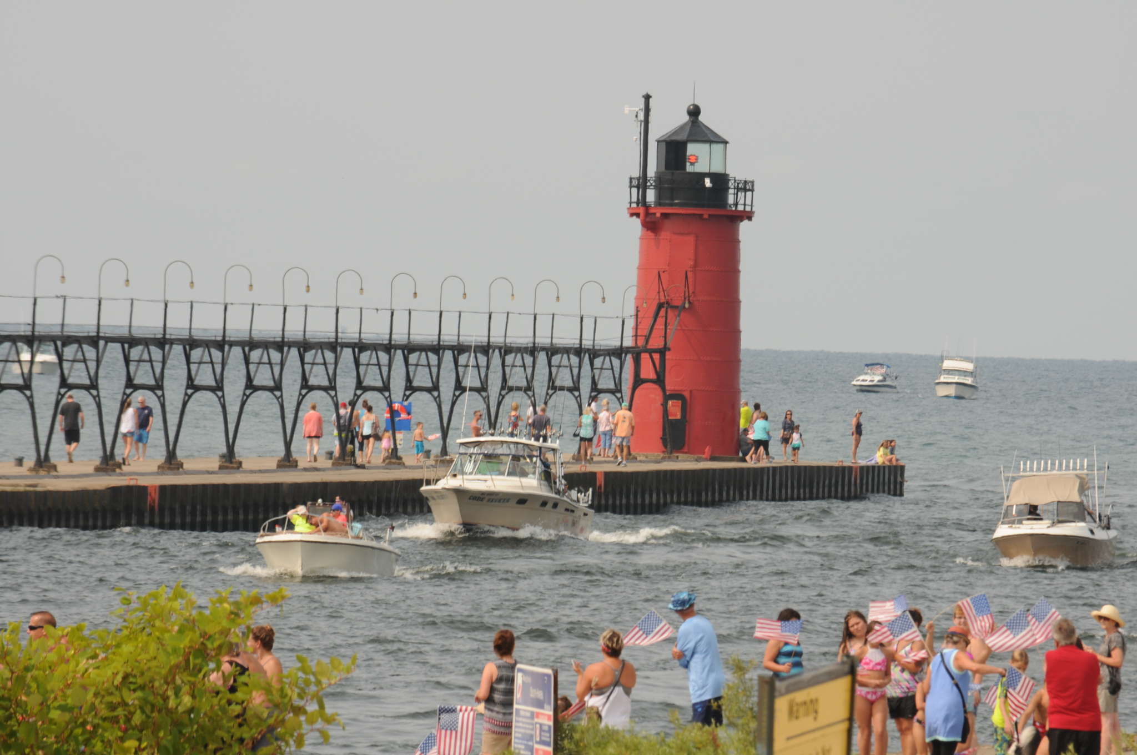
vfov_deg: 3.0
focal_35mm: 450
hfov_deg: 4.6
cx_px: 568
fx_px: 14194
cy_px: 378
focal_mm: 300
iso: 200
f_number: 16
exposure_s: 1/160
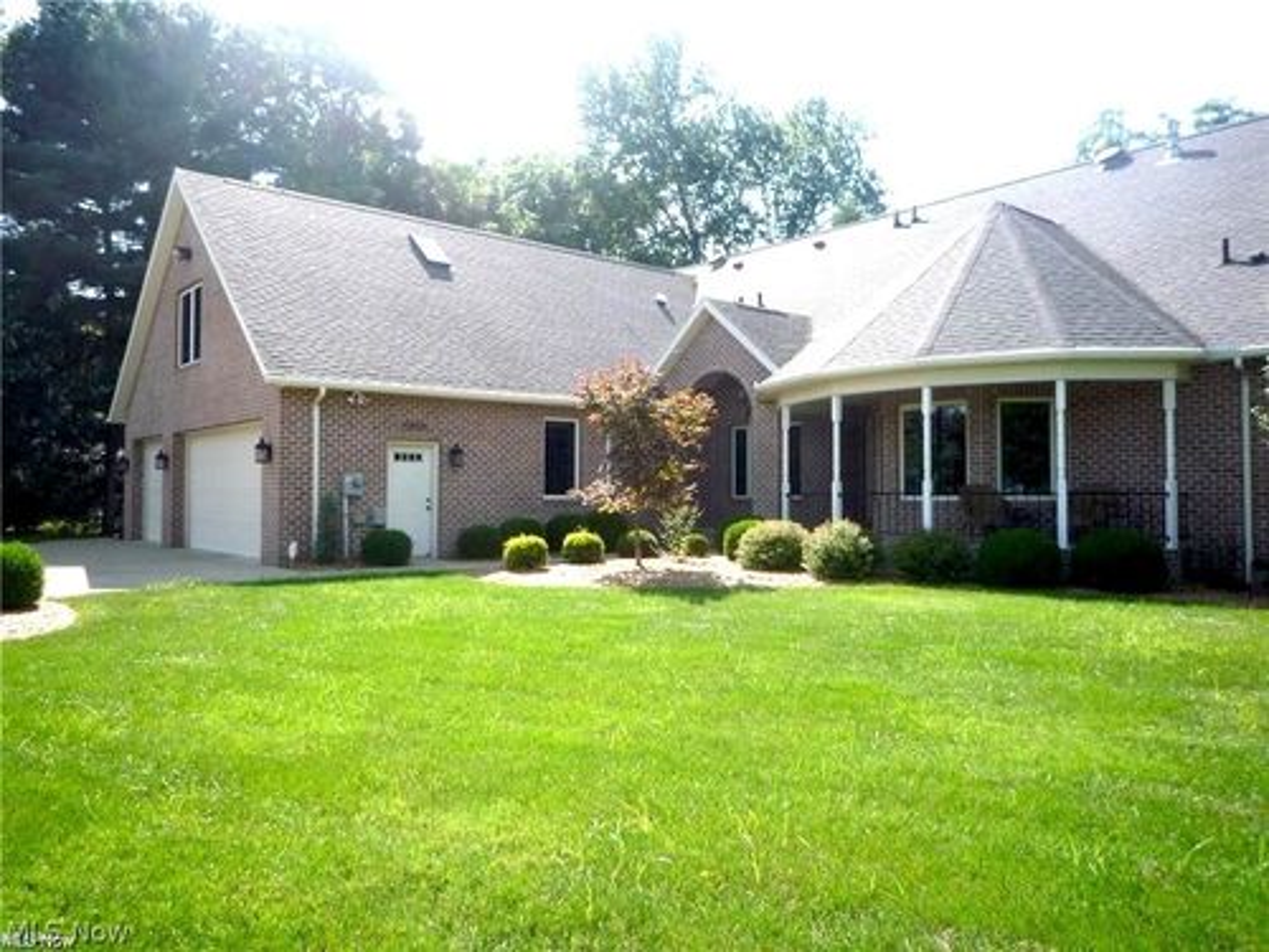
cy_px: 476
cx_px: 634
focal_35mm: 25
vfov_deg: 54.9
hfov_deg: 69.4
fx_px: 916
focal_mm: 4.4
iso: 100
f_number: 3.2
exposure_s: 1/500
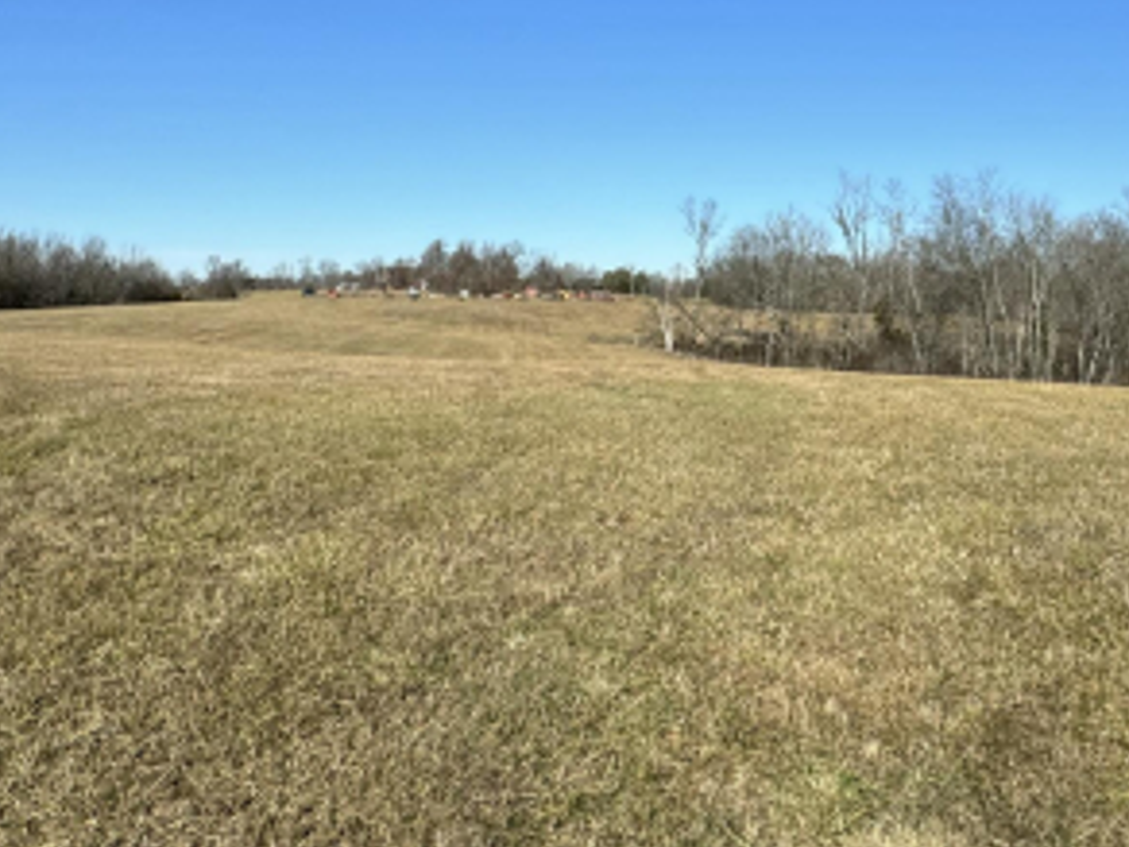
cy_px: 62
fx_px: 1044
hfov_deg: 55.4
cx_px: 771
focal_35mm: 32
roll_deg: +2.4
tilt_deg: +12.2
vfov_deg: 40.3
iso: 50
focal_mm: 2.22
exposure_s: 1/2874
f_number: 2.2
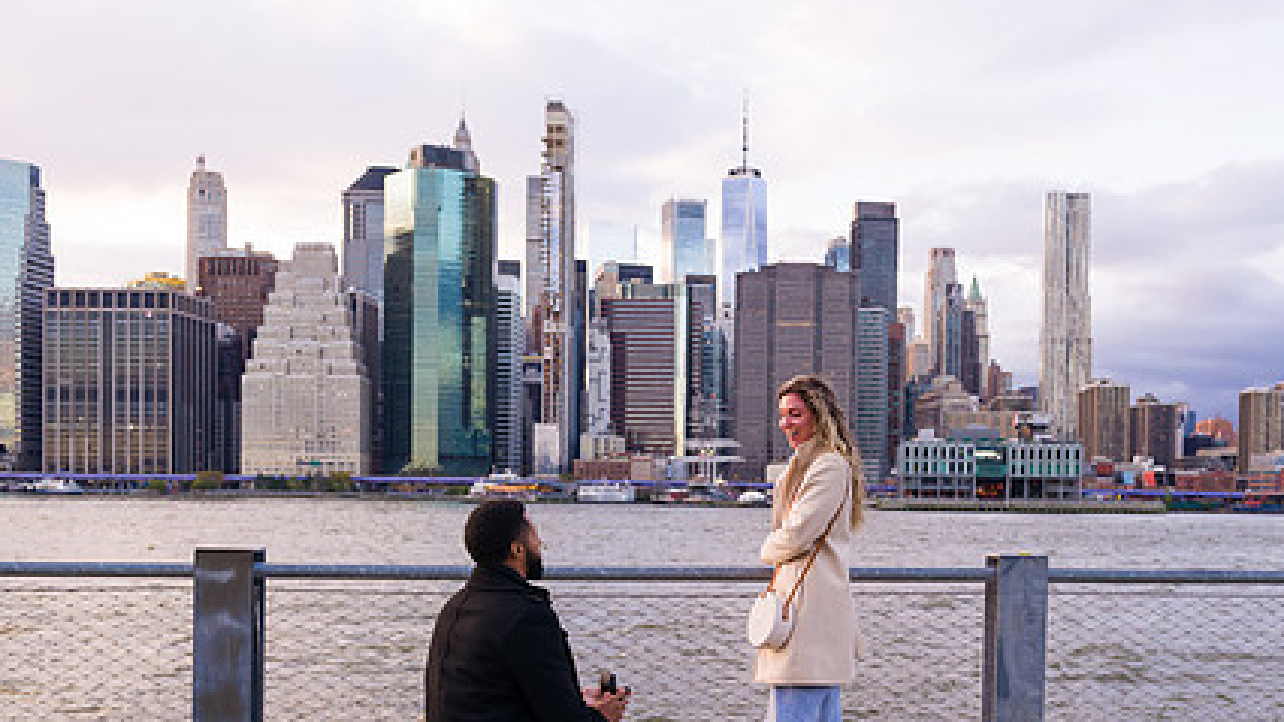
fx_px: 1362
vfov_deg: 29.2
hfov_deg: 50.1
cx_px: 789
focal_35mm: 40
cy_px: 542
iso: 250
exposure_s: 1/200
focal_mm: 28
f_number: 4
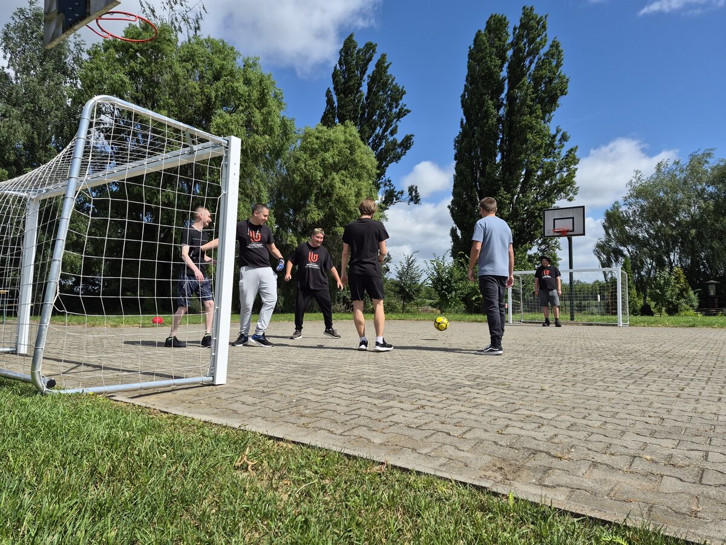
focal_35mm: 23
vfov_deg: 58.9
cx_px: 363
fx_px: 482
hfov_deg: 73.9
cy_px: 272
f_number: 1.8
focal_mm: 5.4
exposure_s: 1/6976
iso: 80
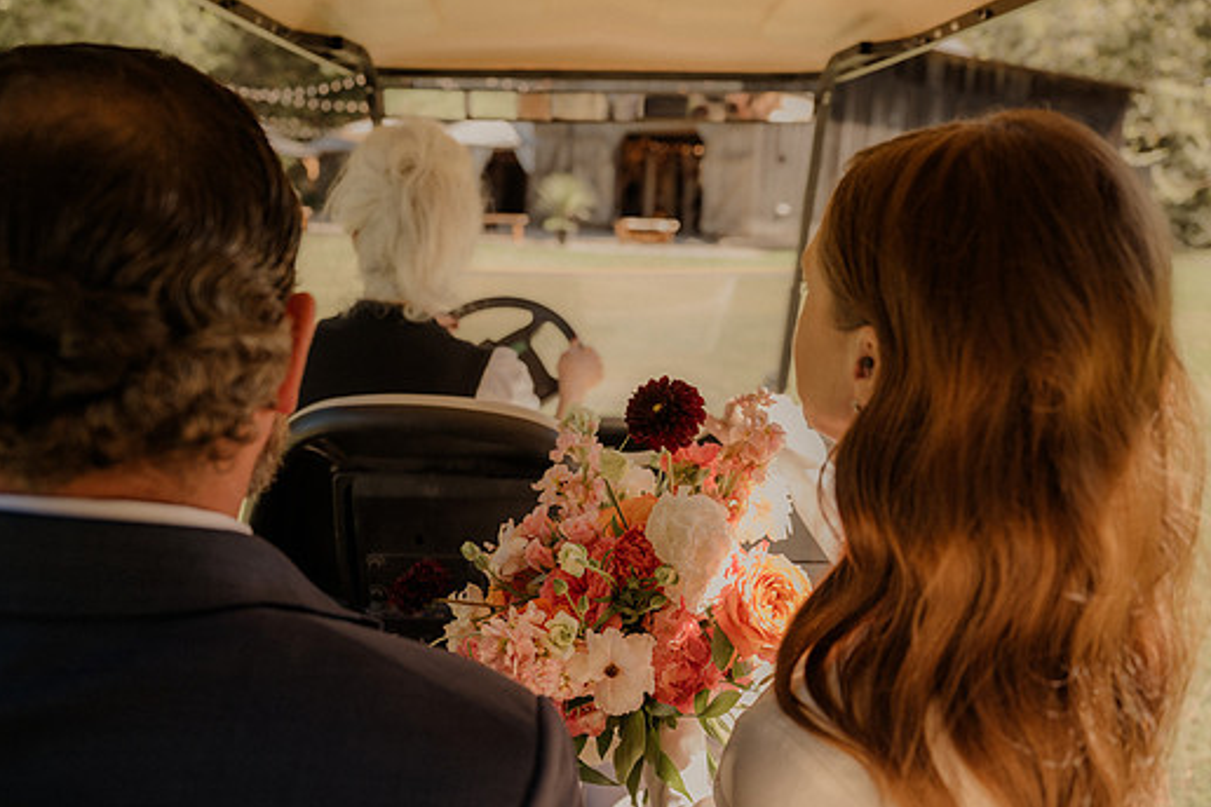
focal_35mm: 27
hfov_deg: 67.4
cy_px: 435
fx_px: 908
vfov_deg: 47.9
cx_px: 596
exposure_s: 1/1000
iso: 400
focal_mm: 24
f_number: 2.8
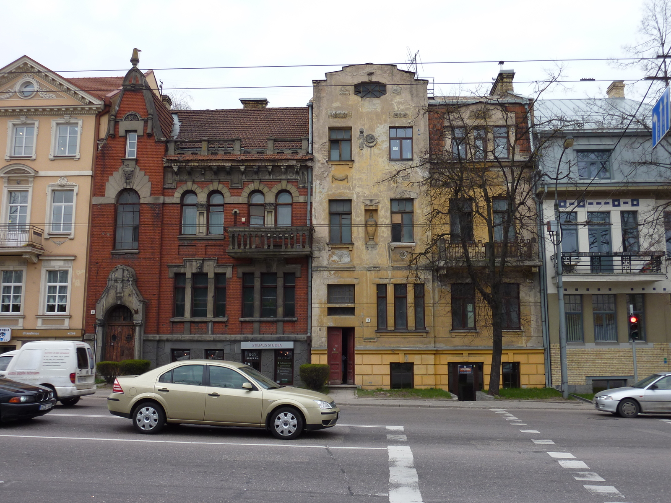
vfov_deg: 44.2
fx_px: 620
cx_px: 336
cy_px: 252
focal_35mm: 32
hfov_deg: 56.8
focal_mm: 5.3
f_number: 4
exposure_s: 1/320
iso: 80
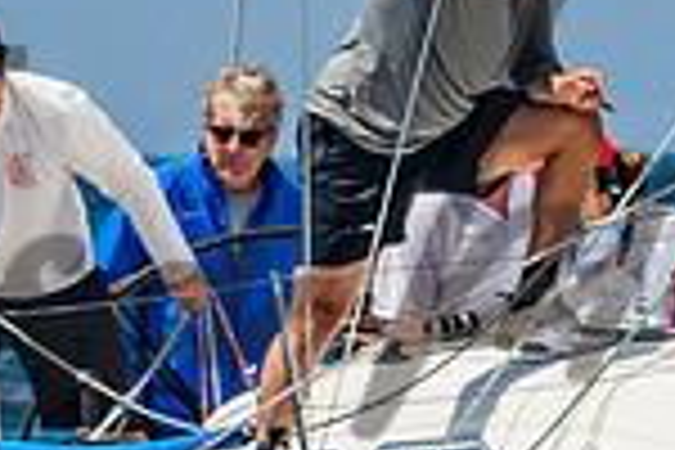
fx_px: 38903
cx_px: 1230
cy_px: -143
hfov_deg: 1.0
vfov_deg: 0.7
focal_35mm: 2075
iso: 160
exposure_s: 1/500
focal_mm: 200
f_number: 6.3
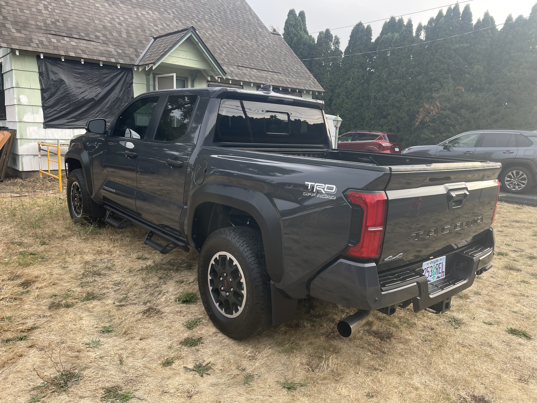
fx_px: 403
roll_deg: -1.8
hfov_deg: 67.3
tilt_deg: -9.9
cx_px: 268
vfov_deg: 53.1
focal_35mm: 26
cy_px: 202
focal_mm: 4.2
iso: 32
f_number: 1.6
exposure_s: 1/136
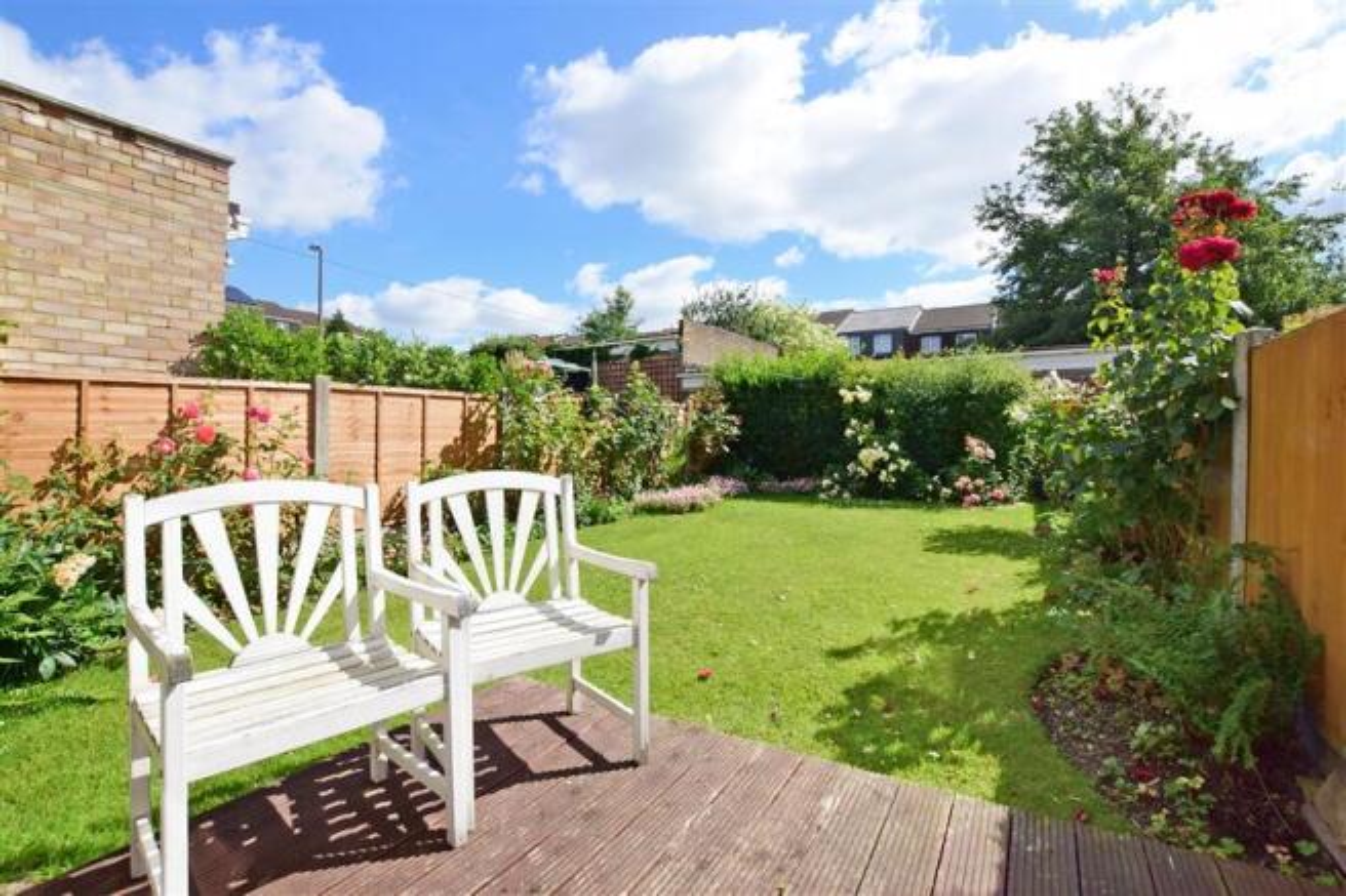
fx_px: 561
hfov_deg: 100.4
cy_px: 448
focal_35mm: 15
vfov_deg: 77.3
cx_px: 673
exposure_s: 1/160
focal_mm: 10
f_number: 18
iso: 200
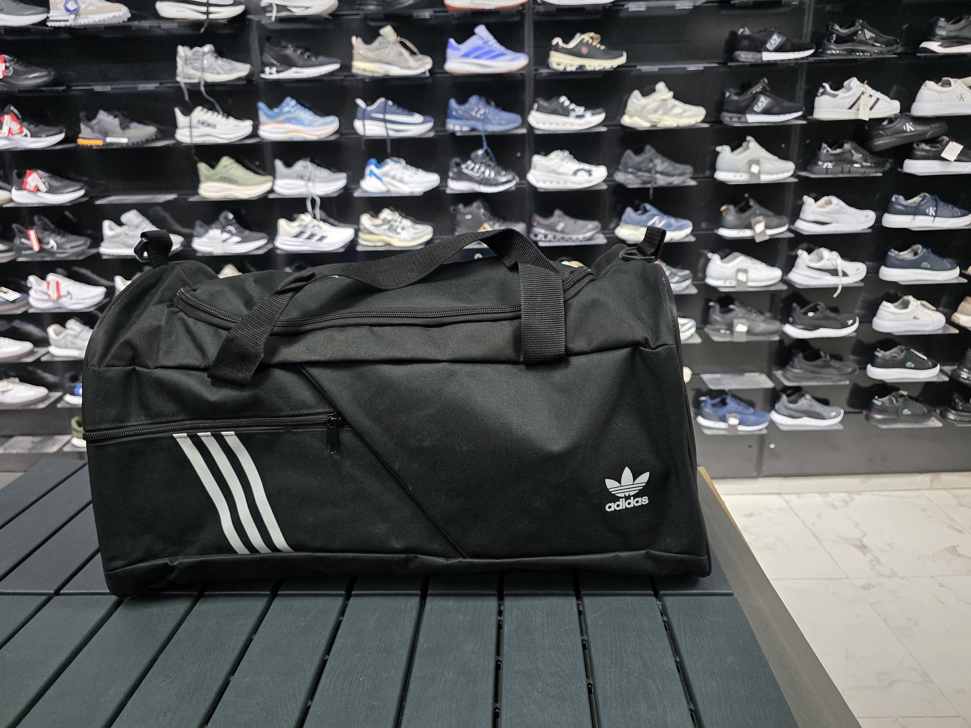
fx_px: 645
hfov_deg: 73.9
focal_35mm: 23
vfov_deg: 58.9
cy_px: 364
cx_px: 486
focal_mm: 6.3
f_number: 1.7
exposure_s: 1/100
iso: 160
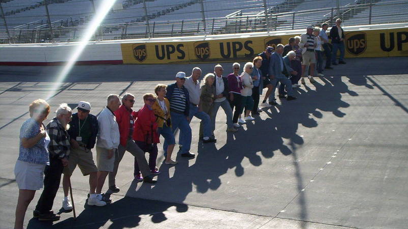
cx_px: 206
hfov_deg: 48.4
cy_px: 137
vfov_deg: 28.3
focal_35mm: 42
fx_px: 454
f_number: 4.5
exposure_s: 1/698
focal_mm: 4.99
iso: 100
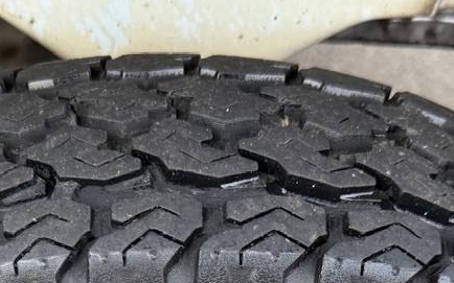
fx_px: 928
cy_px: 439
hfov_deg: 27.4
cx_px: 158
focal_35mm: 75
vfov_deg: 15.8
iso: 100
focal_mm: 6.76
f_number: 1.78
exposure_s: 1/304
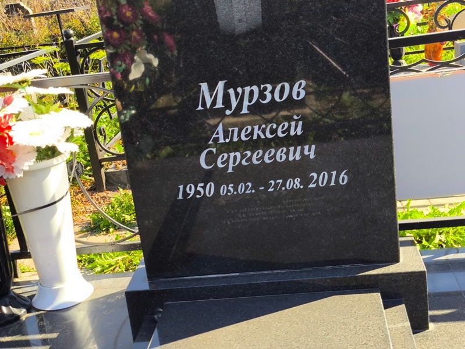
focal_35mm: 50
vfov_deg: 29.1
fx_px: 672
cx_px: 232
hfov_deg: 38.2
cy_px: 174
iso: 50
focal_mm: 4.71
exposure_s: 1/341
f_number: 1.7
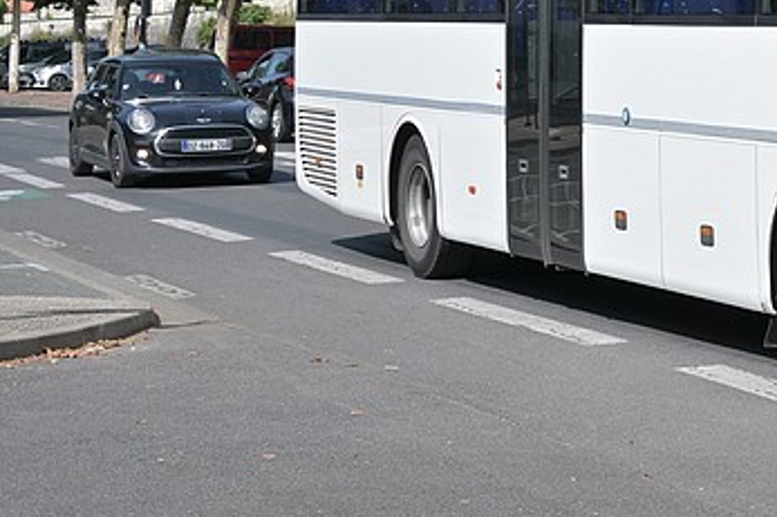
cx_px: 887
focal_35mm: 121
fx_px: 2614
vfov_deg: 11.2
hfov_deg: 16.3
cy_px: -28
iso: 100
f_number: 5.3
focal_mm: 35
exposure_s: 1/640
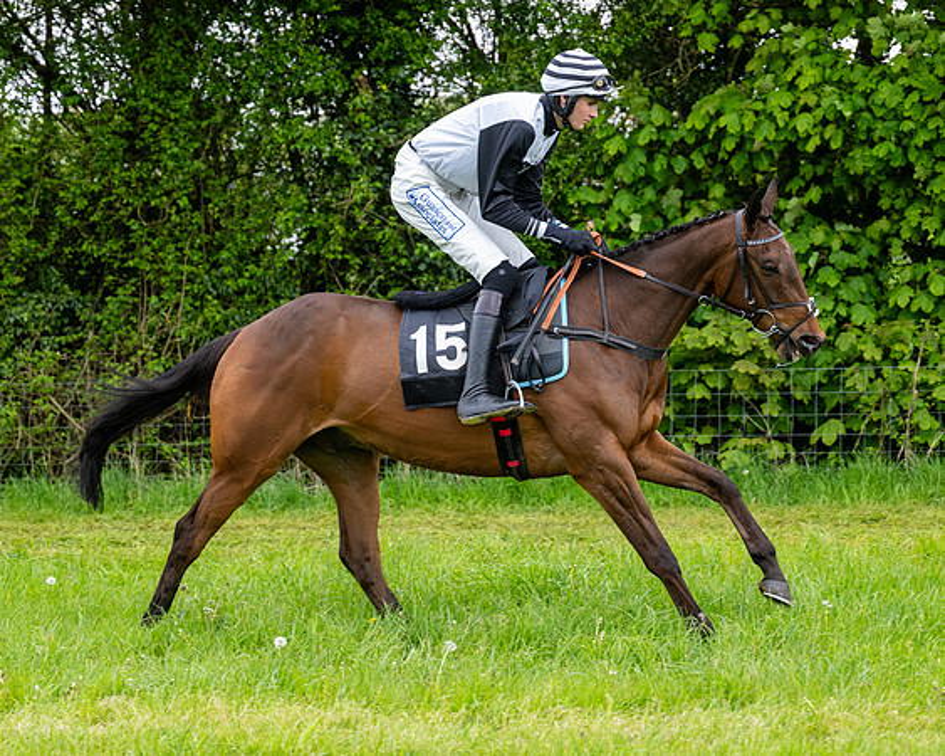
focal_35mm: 122
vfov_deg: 12.7
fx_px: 3406
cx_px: 464
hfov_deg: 15.8
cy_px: 362
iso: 800
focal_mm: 98
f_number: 4
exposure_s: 1/1250
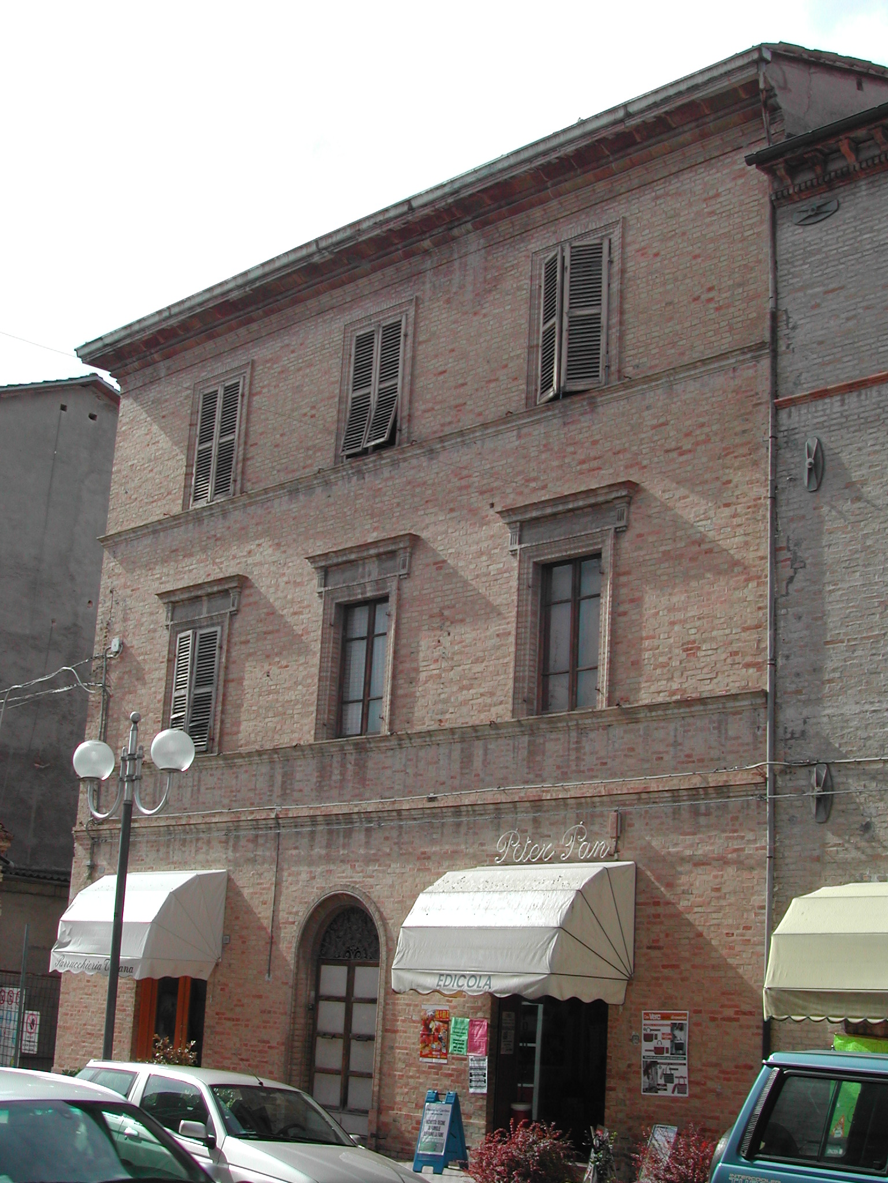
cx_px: 444
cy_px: 592
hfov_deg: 30.9
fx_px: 1608
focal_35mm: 47
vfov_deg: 40.4
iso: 100
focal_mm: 10.1
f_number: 8.4
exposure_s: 1/178
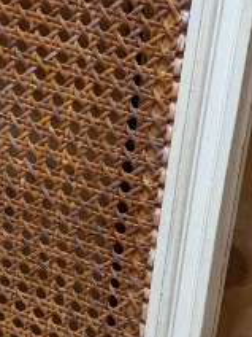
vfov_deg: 14.4
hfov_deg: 10.8
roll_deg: -0.7
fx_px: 1320
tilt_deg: -37.3
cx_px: 2
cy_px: 289
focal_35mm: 136
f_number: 1.78
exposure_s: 1/100
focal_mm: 6.76
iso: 200
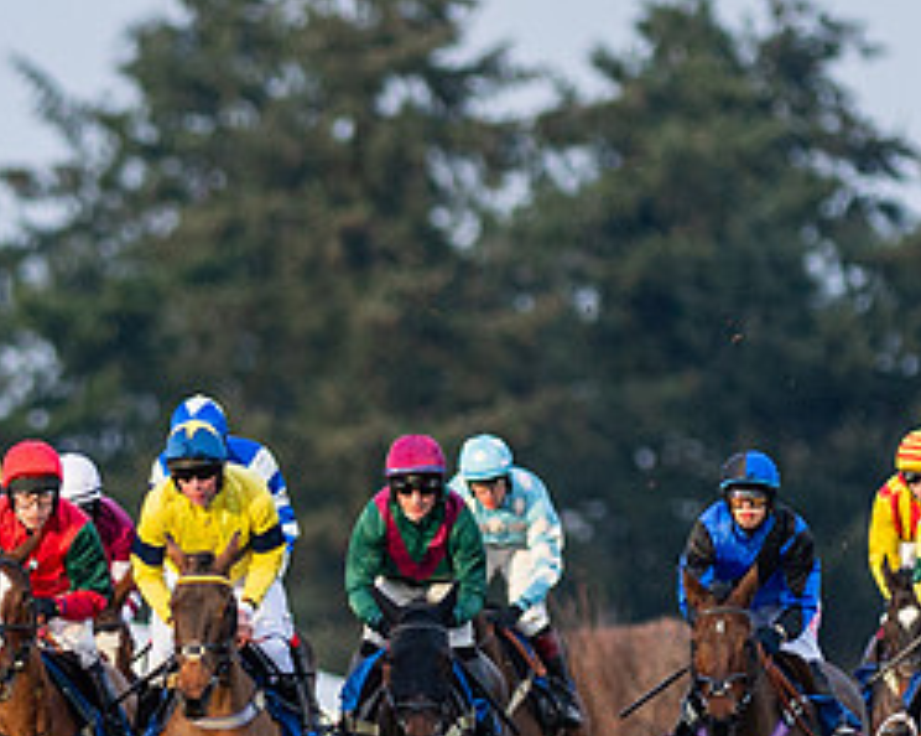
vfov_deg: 1.2
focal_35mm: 1296
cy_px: 723
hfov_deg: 1.5
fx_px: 35299
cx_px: -60
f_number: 2.8
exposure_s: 1/1600
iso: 500
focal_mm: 300
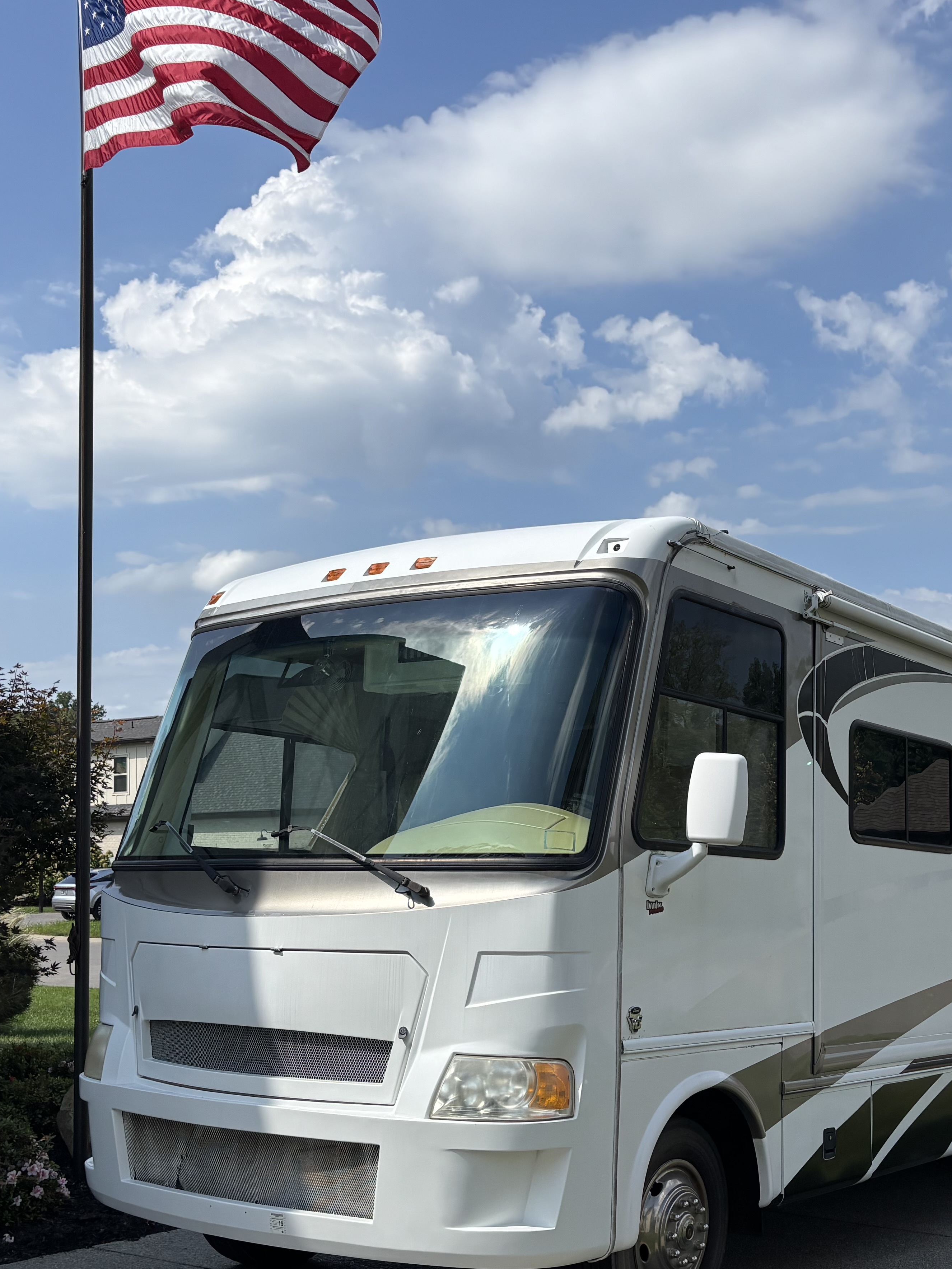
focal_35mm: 42
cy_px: 682
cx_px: 661
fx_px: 1540
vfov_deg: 44.8
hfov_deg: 33.9
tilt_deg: +5.0
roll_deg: +1.9
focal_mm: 5.96
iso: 50
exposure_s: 1/5348
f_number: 1.6
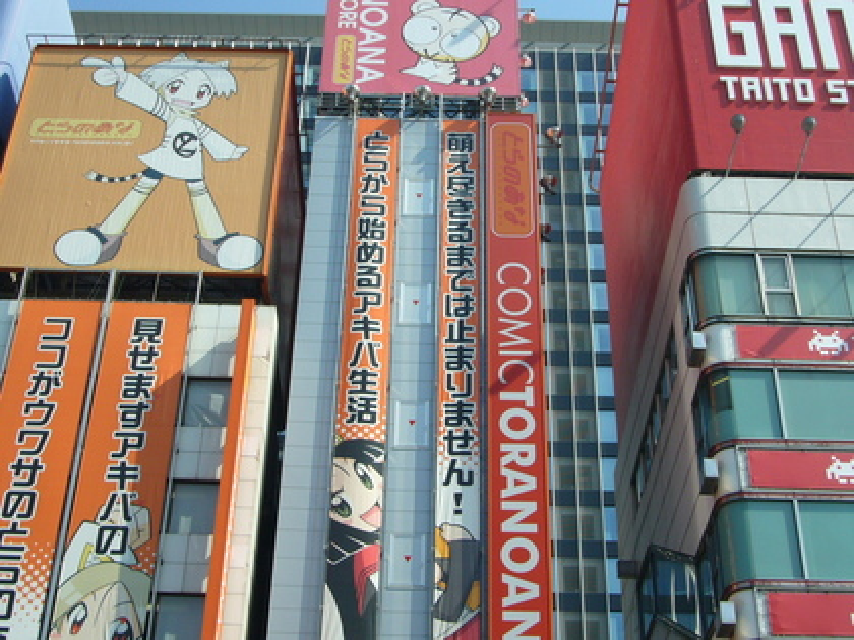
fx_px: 1431
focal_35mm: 58
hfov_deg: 33.2
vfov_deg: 25.2
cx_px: 427
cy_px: 320
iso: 80
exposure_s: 1/250
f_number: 7.1
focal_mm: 6.9
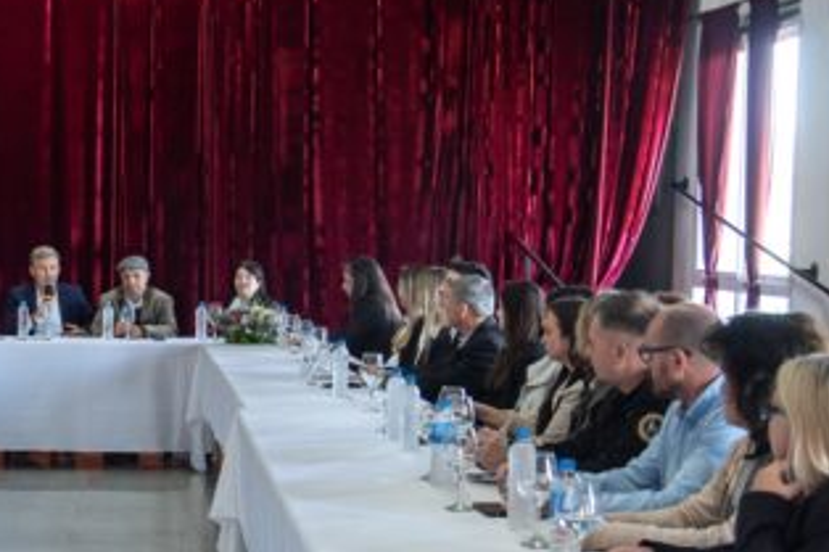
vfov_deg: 19.2
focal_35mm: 71
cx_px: 61
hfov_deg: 27.3
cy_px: 322
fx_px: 1634
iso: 1250
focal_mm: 32
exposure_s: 1/250
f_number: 4
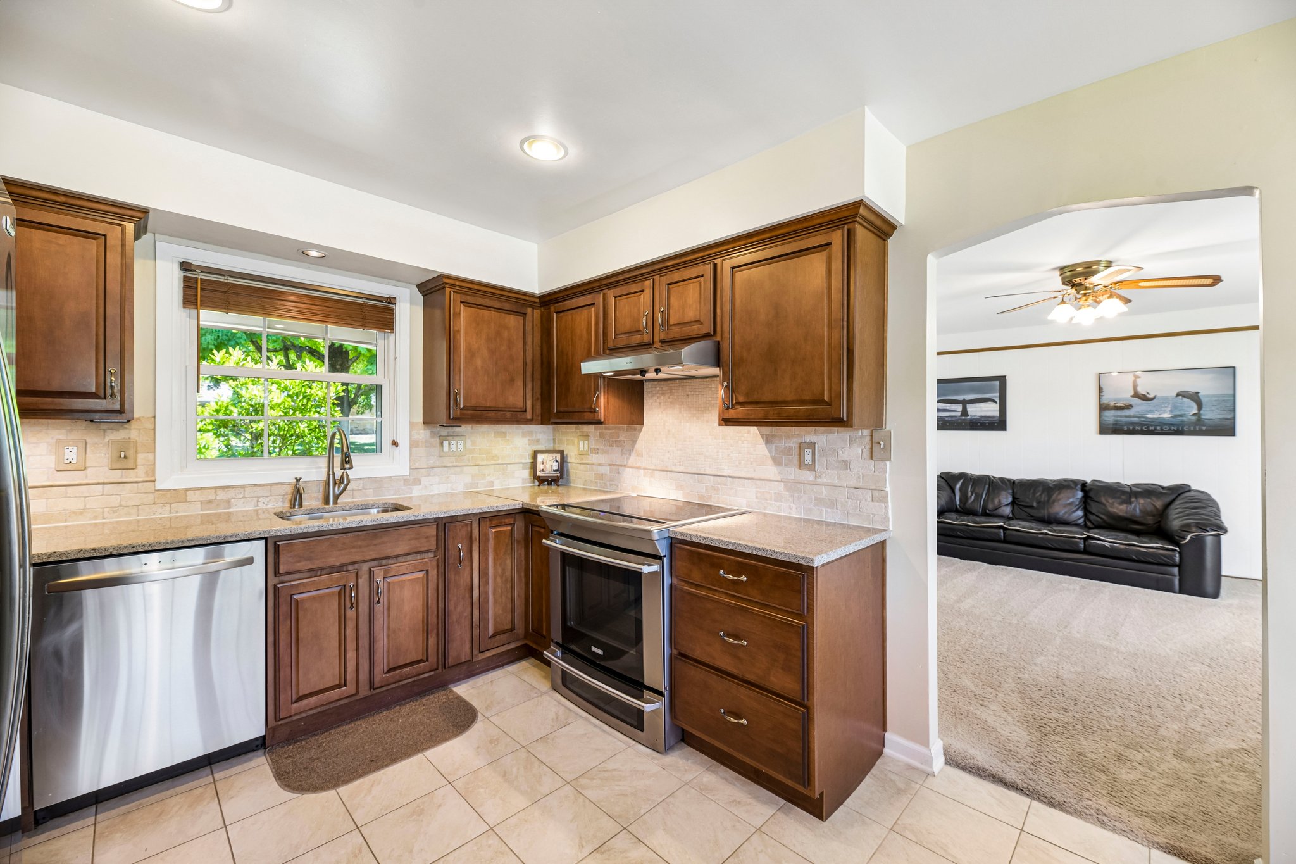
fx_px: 504
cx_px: 648
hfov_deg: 104.3
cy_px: 432
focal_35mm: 14
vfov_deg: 81.2
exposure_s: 1/6
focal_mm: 14
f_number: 8
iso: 400
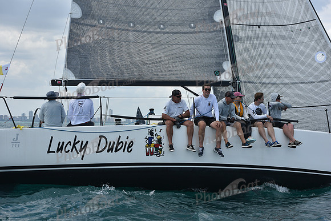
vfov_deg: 19.5
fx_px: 644
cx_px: 166
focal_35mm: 70
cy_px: 110
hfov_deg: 28.8
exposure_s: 1/1250
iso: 250
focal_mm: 70
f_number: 7.1
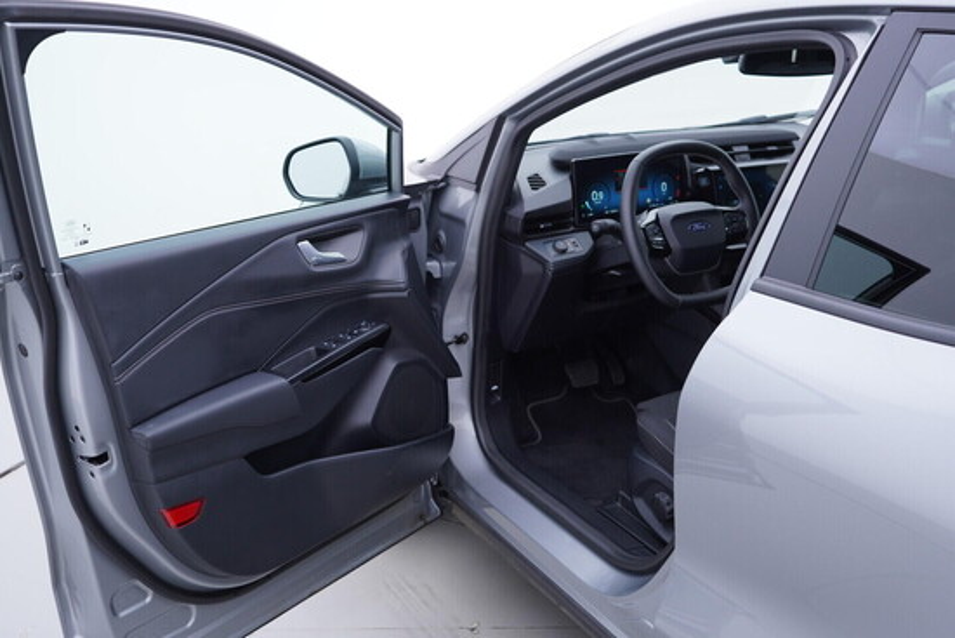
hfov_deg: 53.1
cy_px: 319
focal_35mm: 36
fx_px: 955
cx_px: 478
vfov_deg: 36.9
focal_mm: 24
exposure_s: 1/50
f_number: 3.2
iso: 125
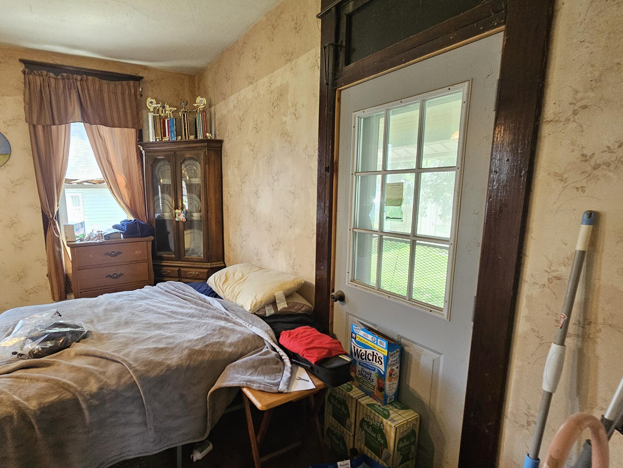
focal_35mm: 17
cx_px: 248
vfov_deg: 74.7
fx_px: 306
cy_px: 240
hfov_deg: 89.8
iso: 400
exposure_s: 1/60
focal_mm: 2.2
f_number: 2.2
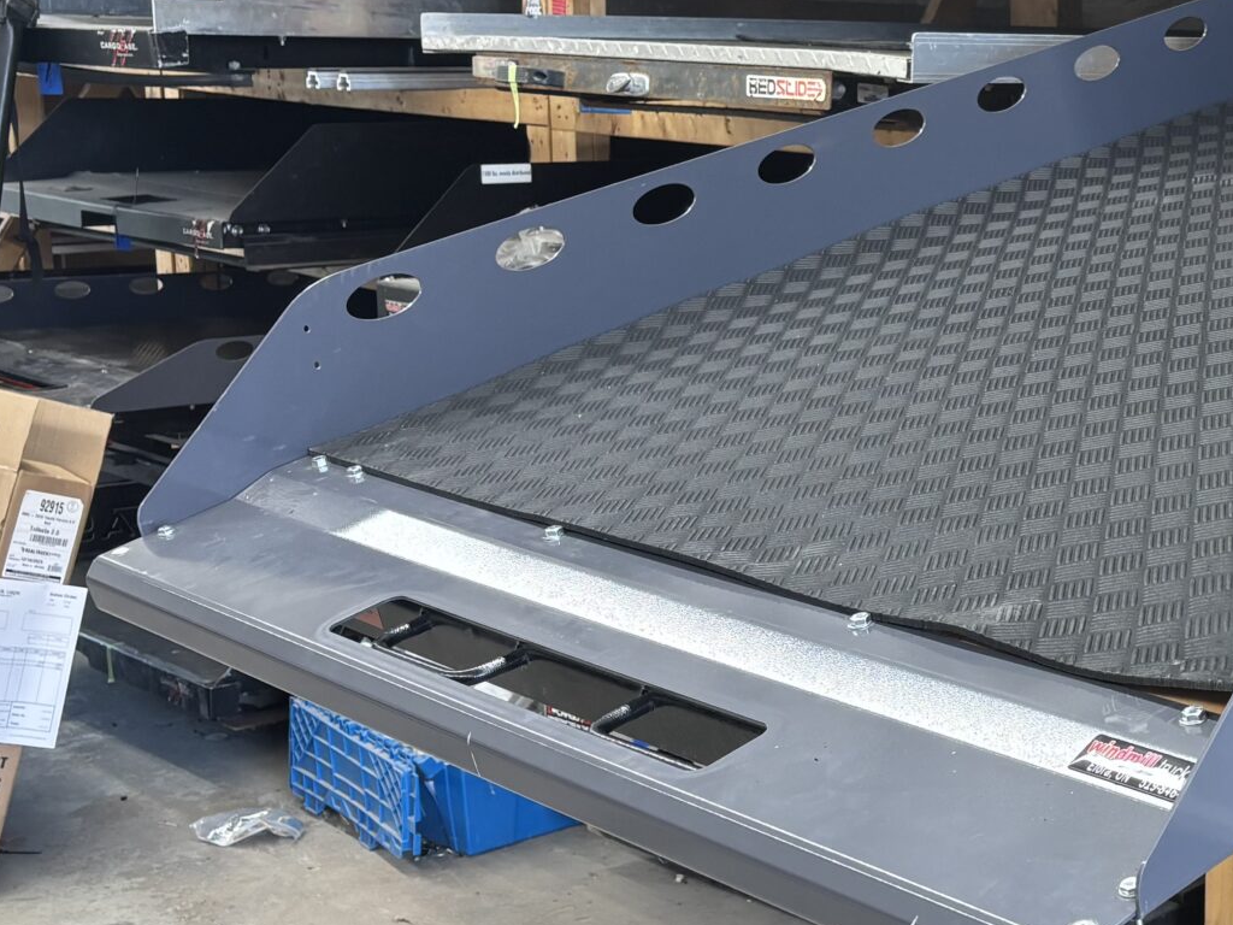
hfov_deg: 27.9
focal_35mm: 65
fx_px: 2315
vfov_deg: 22.6
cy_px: 470
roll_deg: -1.4
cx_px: 1266
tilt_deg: -9.5
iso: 100
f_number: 1.6
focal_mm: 5.96
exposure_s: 1/60
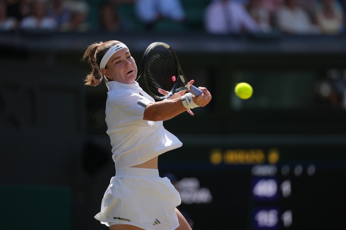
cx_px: 173
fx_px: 2882
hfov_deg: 6.9
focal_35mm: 300
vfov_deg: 4.6
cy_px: 115
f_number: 2.8
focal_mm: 300
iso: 200
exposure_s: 1/3200
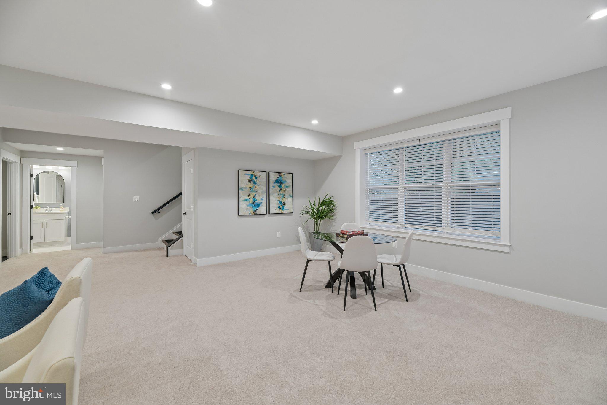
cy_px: 202
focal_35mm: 14
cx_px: 304
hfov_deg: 104.3
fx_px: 236
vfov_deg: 81.2
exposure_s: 1/10
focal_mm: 14
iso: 400
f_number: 8
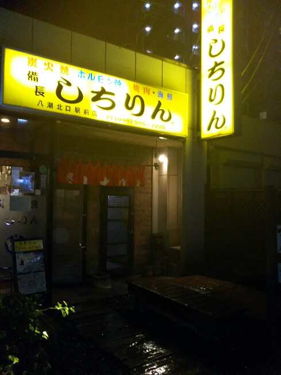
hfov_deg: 46.8
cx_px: 140
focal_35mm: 30
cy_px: 188
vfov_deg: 60.0
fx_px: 325
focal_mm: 4
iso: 160
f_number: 2.2
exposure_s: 1/50
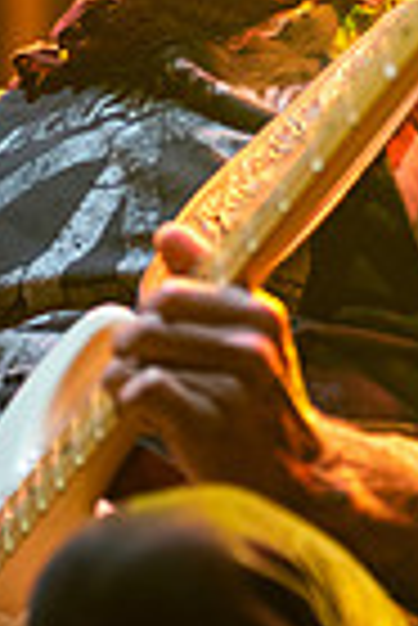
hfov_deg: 5.3
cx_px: 261
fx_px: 4499
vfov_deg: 7.9
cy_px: 27
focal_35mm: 259
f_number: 3.2
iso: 3200
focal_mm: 80
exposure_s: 1/400
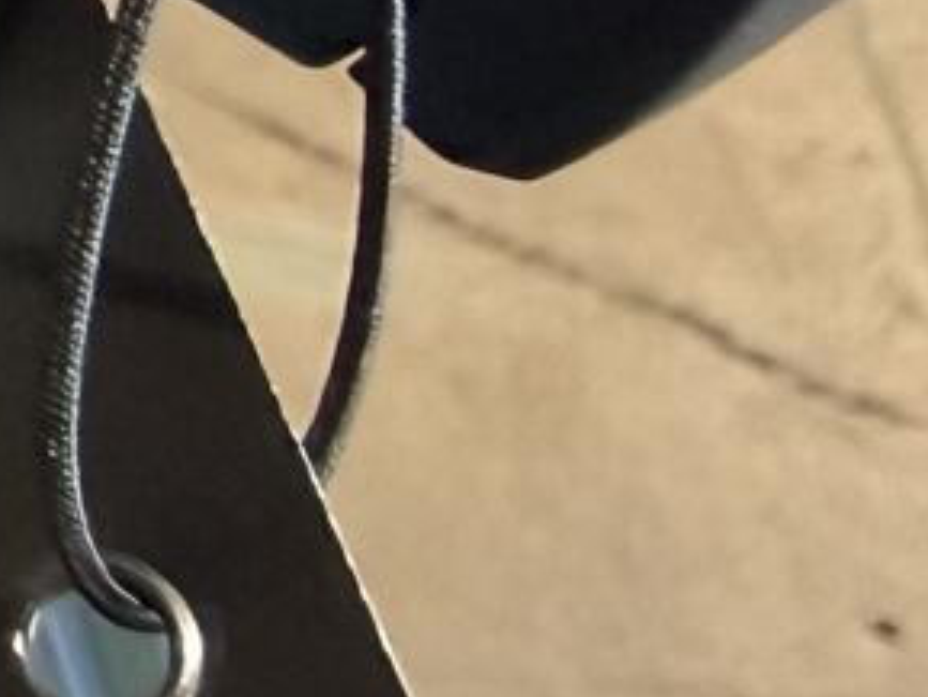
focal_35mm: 166
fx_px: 4452
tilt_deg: -34.8
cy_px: -1564
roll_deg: -14.1
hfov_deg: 10.2
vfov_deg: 7.6
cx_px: -1355
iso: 250
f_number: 2.2
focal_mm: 2.22
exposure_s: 1/120
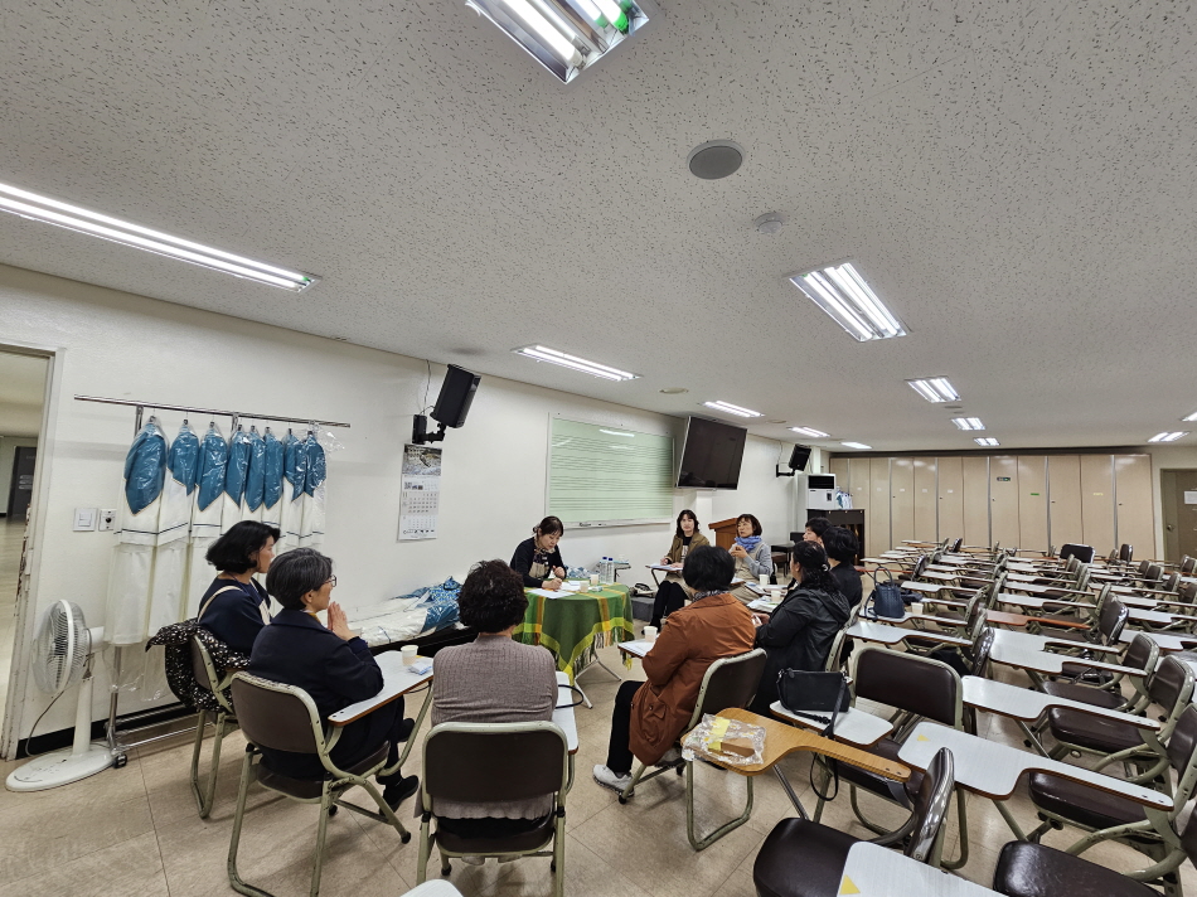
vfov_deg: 89.9
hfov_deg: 106.2
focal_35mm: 13
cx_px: 598
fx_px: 449
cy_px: 448
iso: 100
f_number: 2.2
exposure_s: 1/60
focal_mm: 2.2
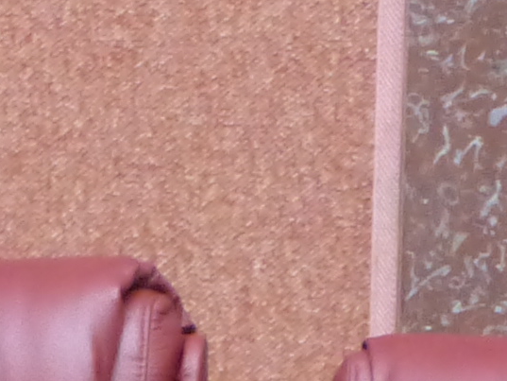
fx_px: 15045
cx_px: -565
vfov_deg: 1.4
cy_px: 1372
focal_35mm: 1027
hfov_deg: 1.9
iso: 400
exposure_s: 1/15
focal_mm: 24.8
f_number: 2.8
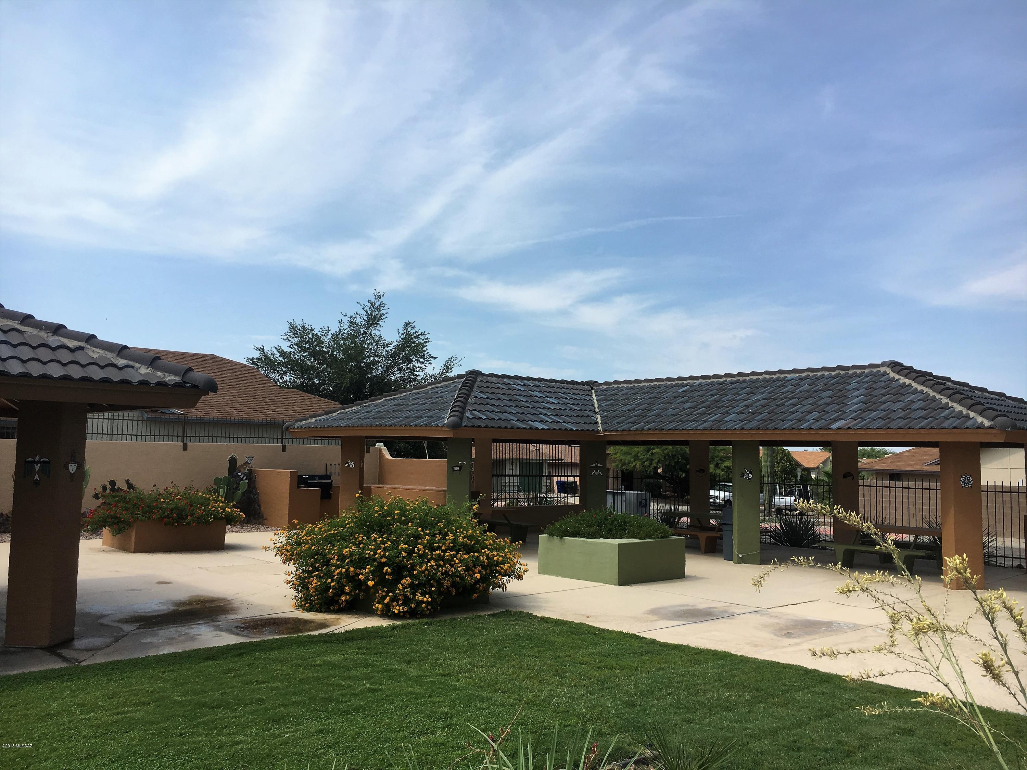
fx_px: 860
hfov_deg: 61.7
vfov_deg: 48.2
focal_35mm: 29
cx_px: 514
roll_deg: -1.3
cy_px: 385
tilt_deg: +4.6
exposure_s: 1/1923
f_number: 2.2
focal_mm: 4.15
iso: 25
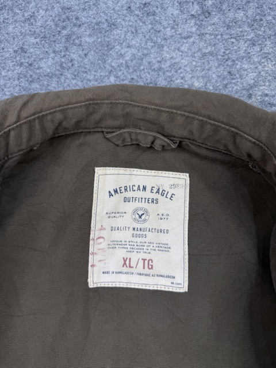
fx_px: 255
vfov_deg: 71.6
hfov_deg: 56.8
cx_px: 138
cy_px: 184
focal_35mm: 24
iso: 64
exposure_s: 1/253
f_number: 1.78
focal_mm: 6.76
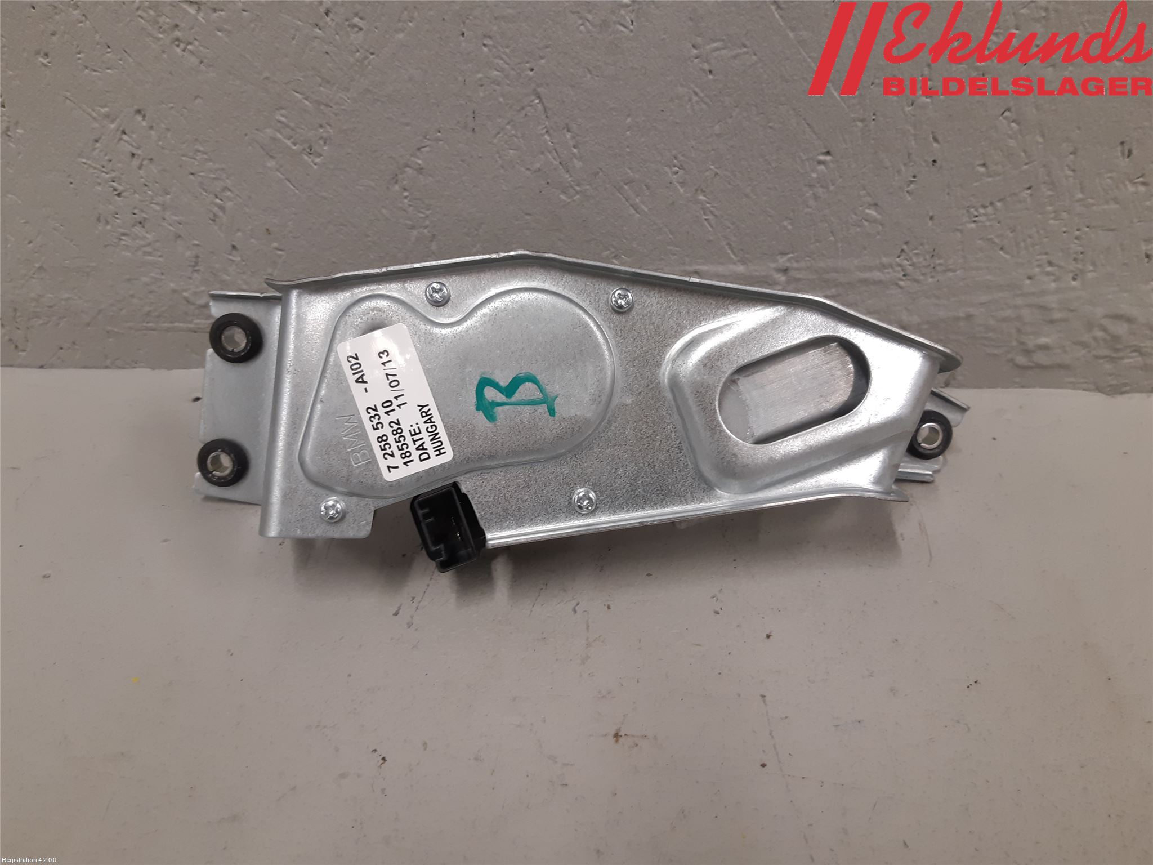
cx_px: 576
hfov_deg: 67.3
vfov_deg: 53.1
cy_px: 432
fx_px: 866
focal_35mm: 26
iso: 100
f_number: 1.7
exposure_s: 1/50
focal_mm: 3.93
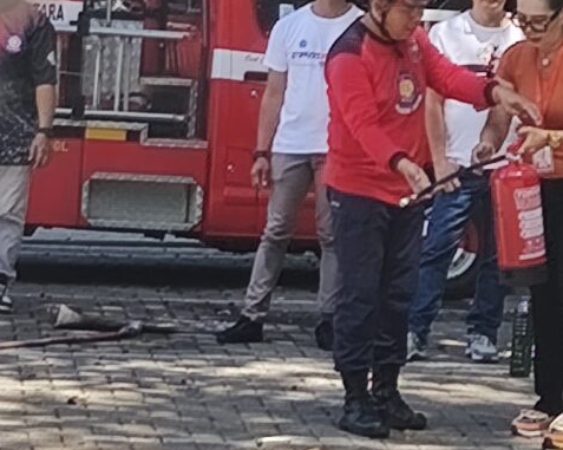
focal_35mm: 215
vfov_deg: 7.1
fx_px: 3580
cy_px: -53
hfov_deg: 9.0
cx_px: 362
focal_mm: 6.18
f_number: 1.65
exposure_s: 1/367
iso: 50
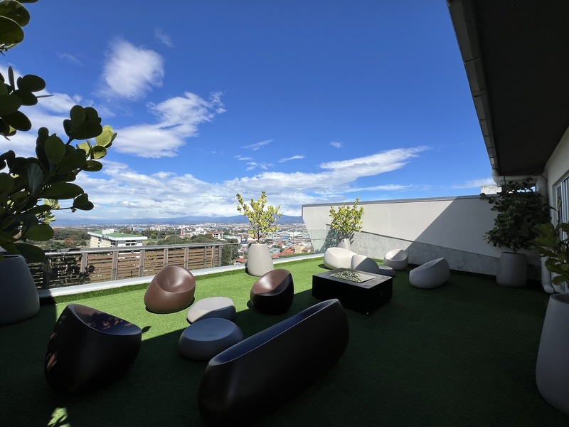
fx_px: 214
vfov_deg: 89.9
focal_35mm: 13
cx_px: 284
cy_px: 214
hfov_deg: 106.2
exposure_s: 1/2538
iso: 32
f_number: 1.8
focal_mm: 1.57
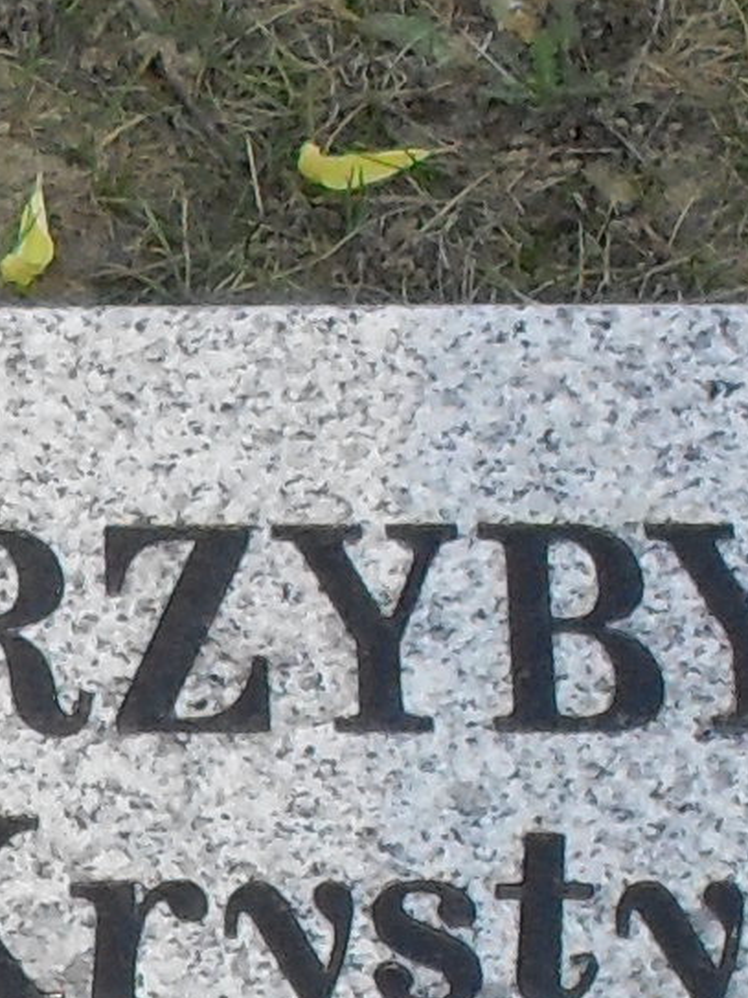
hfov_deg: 5.7
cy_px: 1634
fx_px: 7436
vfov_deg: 7.5
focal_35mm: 258
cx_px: -419
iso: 100
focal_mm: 6.3
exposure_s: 1/350
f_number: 3.2
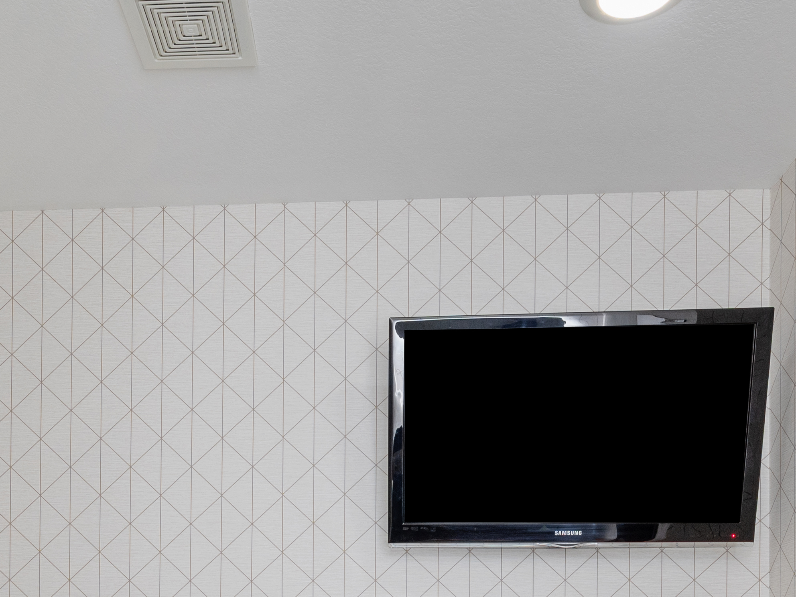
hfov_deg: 45.5
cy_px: 677
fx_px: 943
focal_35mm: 41
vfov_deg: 30.8
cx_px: 308
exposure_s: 1/6
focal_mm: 14
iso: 400
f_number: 8
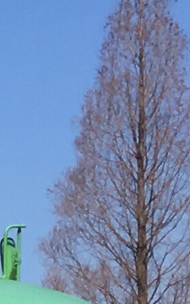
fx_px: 2309
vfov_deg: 7.4
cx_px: -826
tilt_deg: +3.8
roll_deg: -0.2
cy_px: 444
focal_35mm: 279
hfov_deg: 4.1
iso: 25
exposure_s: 1/1923
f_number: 2.2
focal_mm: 4.15
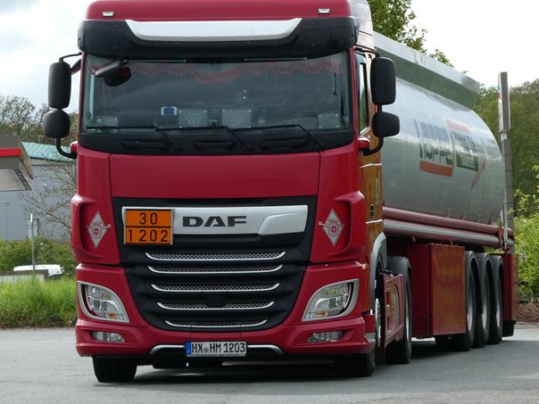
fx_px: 3550
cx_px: 249
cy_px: 191
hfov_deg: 8.7
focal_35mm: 228
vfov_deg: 6.5
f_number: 5.6
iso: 80
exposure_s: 1/200
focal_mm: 30.9
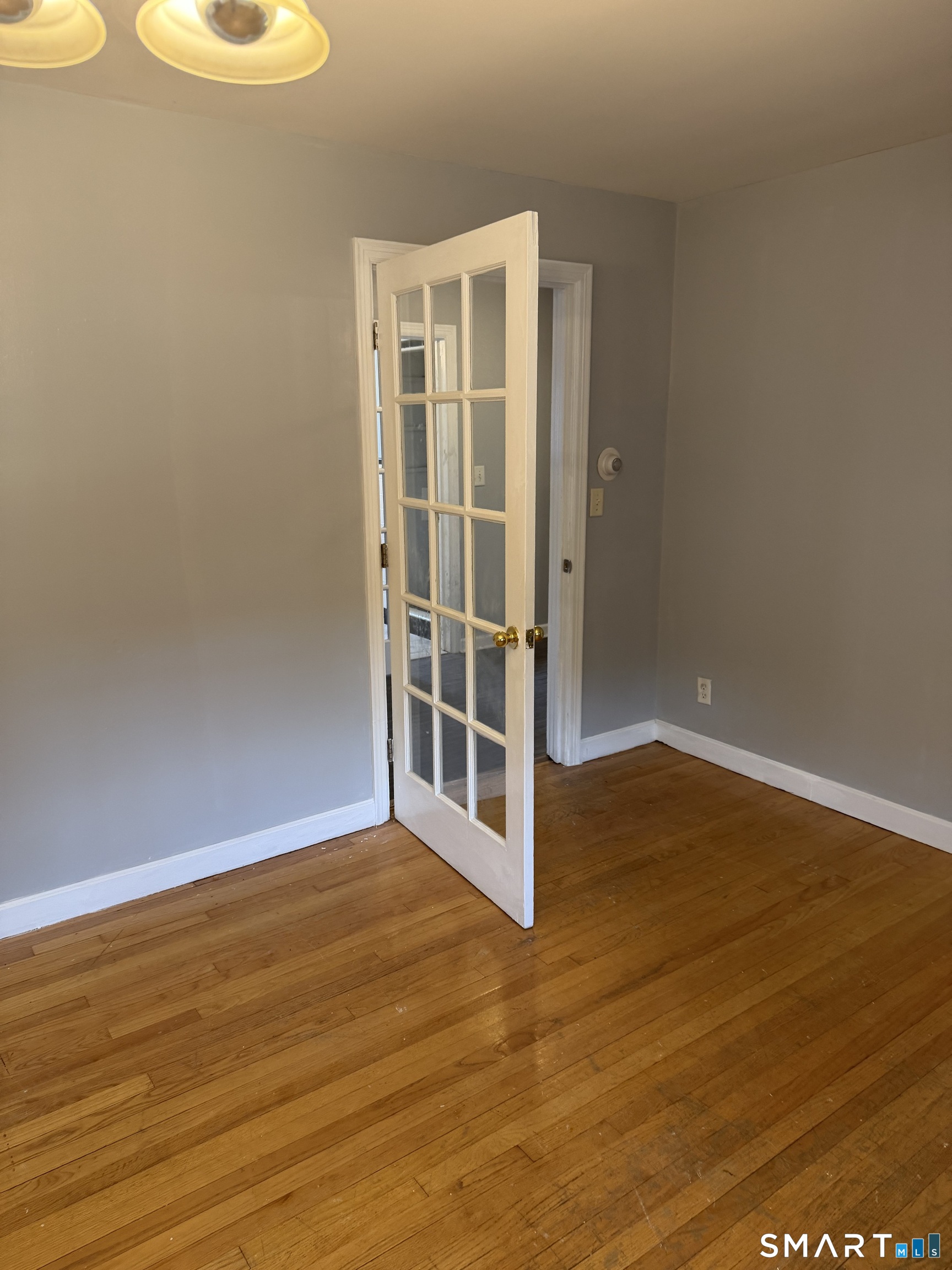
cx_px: 476
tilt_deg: -13.3
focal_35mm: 24
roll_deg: -0.6
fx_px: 880
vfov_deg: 71.6
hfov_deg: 56.8
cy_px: 635
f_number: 1.78
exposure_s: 1/60
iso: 200
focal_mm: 6.76
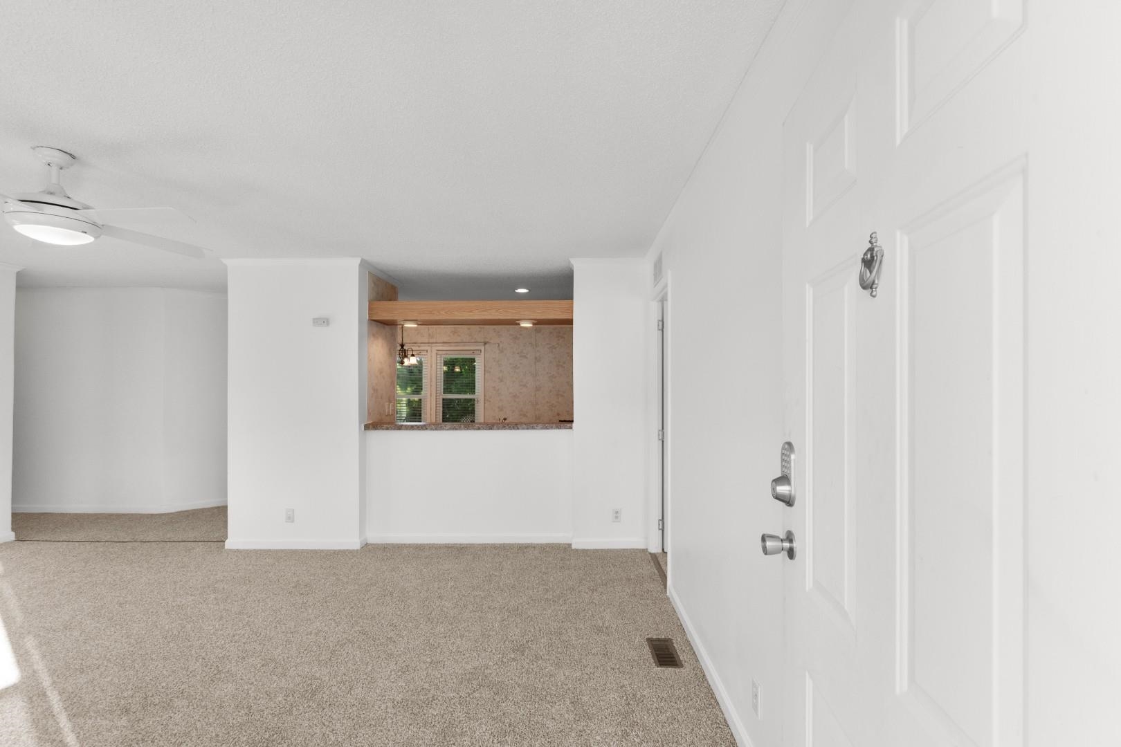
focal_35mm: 15
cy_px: 374
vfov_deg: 77.3
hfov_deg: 100.4
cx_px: 560
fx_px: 467
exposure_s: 1/40
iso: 100
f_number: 4.5
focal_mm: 10
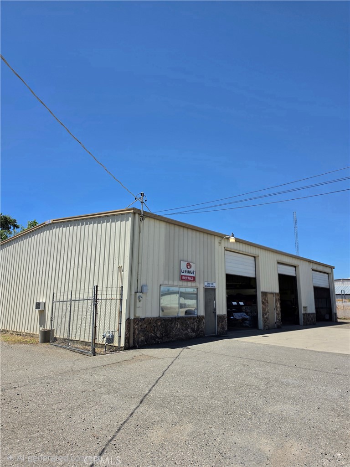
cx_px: 175
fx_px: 310
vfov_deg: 73.9
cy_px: 234
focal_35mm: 23
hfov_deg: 58.9
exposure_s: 1/10000
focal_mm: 6.5
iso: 64
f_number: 1.4
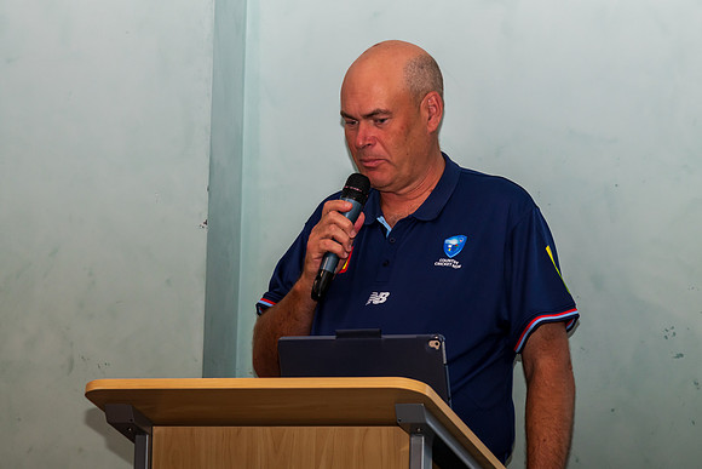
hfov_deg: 13.5
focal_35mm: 152
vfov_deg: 9.0
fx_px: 2967
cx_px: 391
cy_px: 172
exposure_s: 1/60
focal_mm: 120
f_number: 8
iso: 400
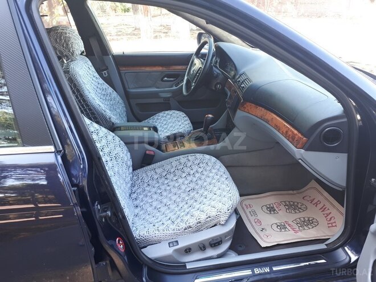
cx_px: 188
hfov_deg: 65.3
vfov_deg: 51.4
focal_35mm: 27
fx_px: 293
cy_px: 141
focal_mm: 3.6
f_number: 1.9
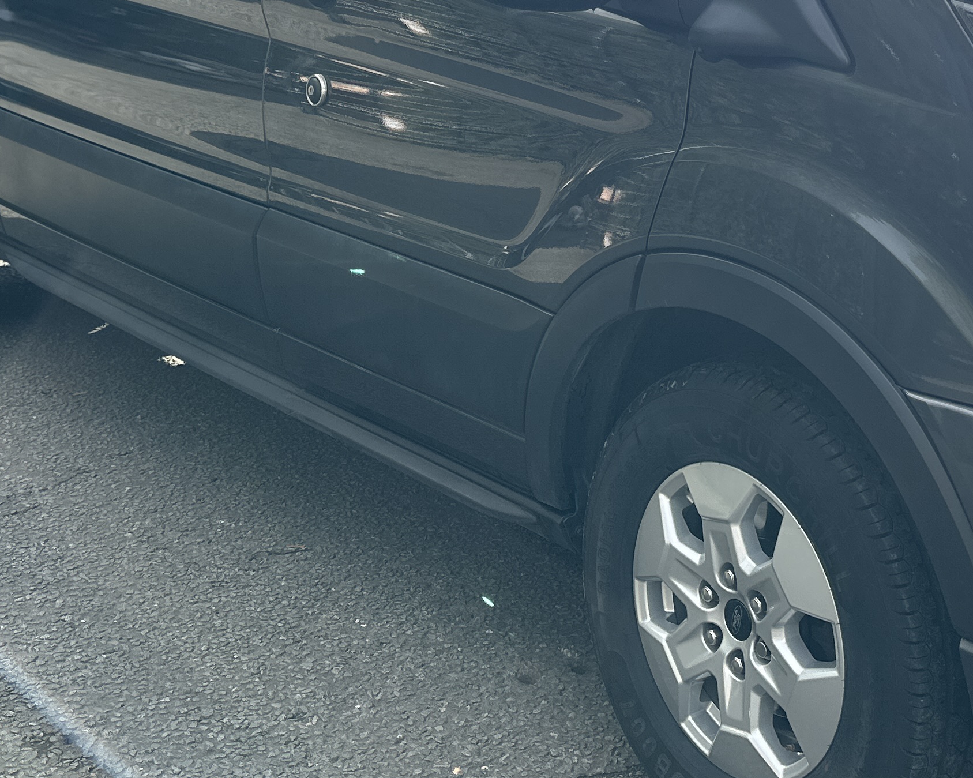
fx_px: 1612
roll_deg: -0.5
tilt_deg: -6.6
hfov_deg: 32.6
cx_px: 789
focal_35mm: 56
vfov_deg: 26.2
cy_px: 78
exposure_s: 1/1227
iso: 80
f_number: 1.78
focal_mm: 6.86
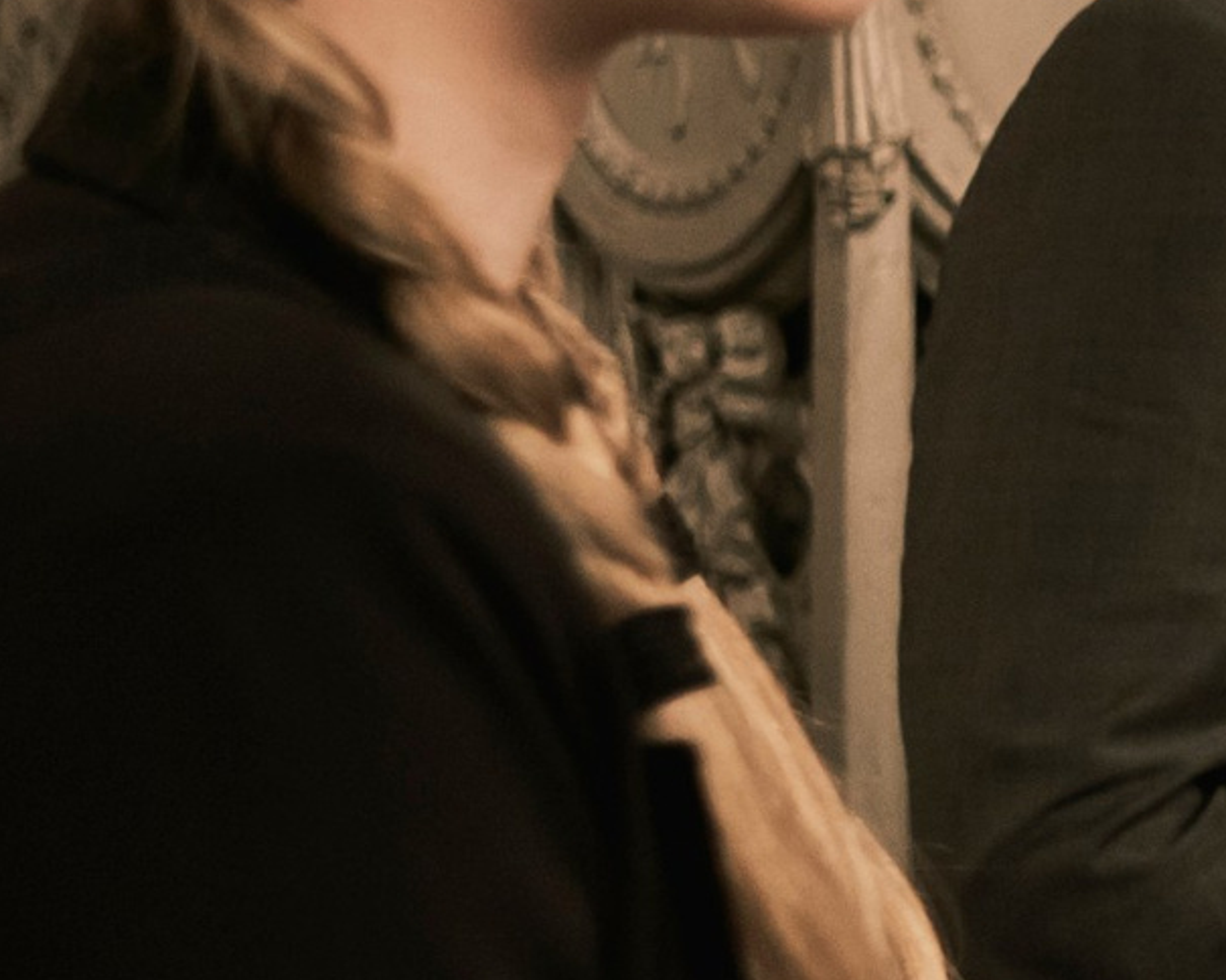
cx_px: 2391
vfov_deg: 11.1
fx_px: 5044
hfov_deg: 12.4
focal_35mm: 139
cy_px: 189
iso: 1600
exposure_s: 1/160
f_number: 2
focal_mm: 23
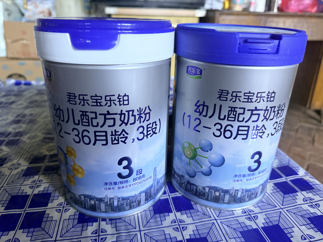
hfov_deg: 71.6
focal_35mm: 24
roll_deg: -1.2
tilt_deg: -23.7
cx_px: 162
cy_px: 121
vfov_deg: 56.8
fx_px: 224
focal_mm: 6.76
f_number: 1.78
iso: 500
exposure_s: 1/60
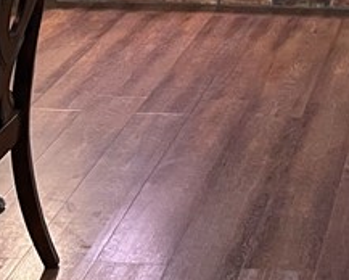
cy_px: -323
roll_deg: -0.5
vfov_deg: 11.7
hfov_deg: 16.2
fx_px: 1189
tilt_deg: -1.1
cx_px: 381
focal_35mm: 115
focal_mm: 5.1
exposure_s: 1/60
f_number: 1.6
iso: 400
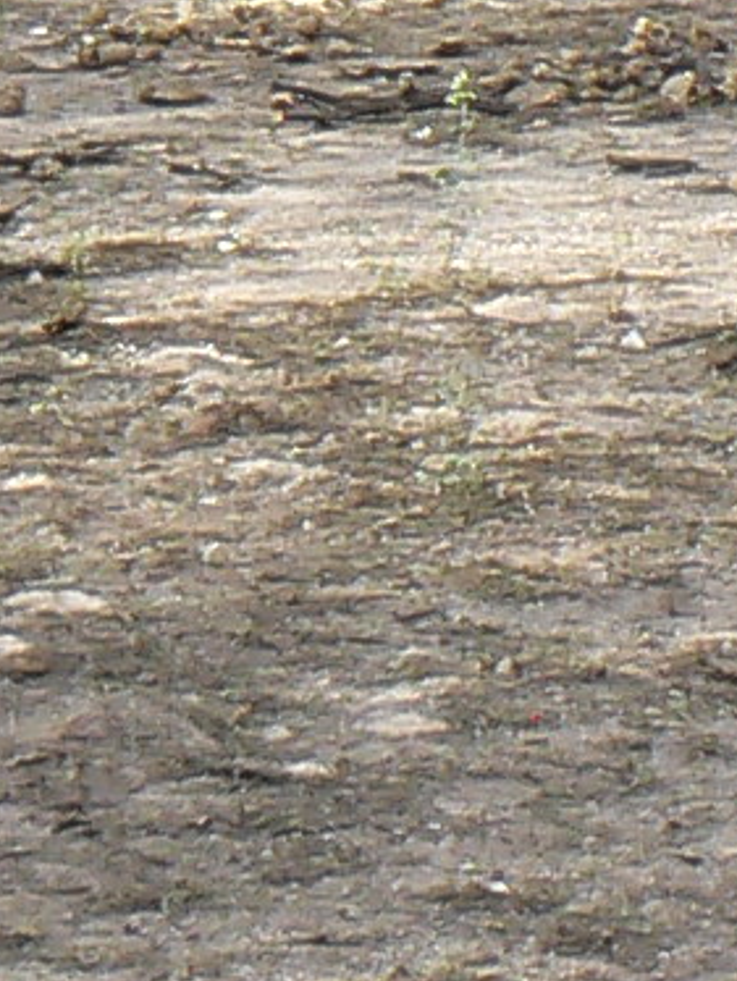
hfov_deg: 5.5
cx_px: 273
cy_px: -1089
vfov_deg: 7.0
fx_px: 7684
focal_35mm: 271
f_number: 4
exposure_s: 1/60
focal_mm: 6
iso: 80
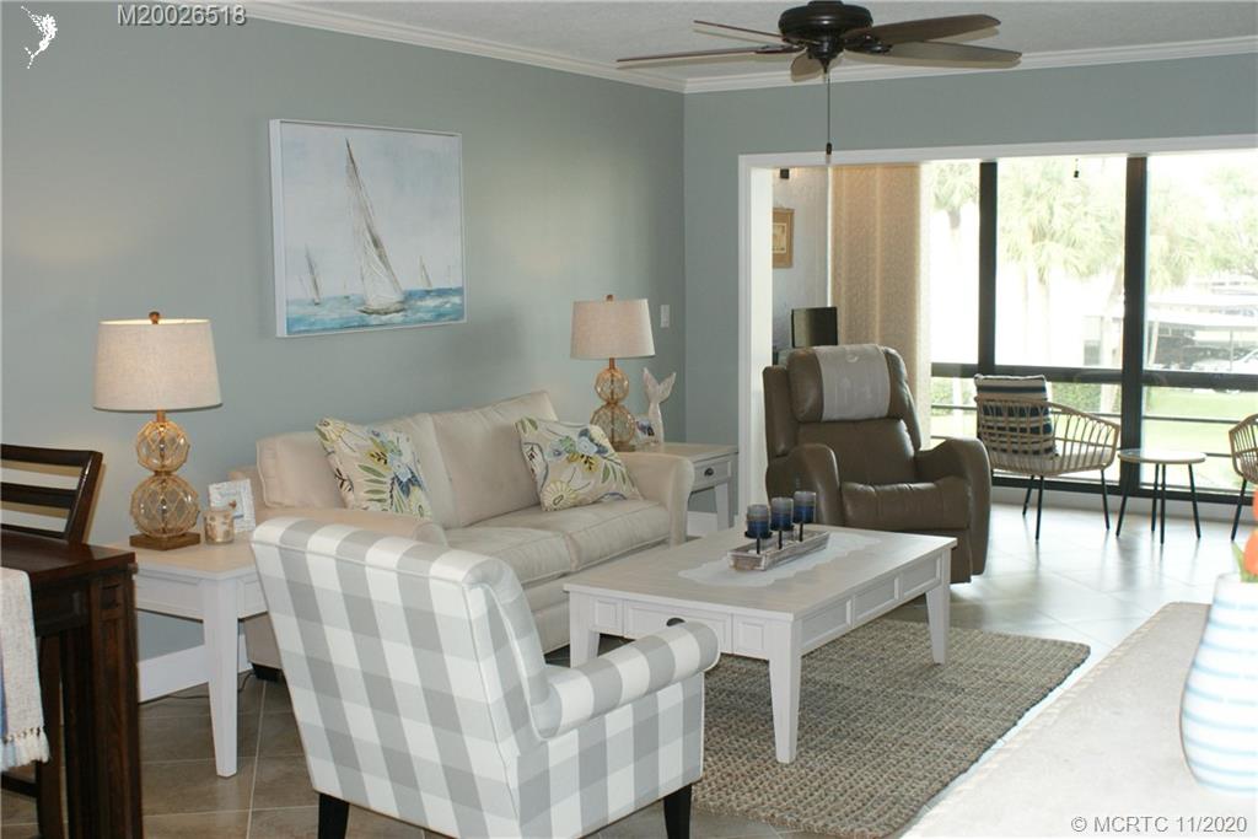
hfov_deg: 49.5
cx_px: 629
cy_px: 420
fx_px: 1363
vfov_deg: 34.2
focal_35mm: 39
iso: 400
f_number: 5.6
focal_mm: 26
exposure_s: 1/60
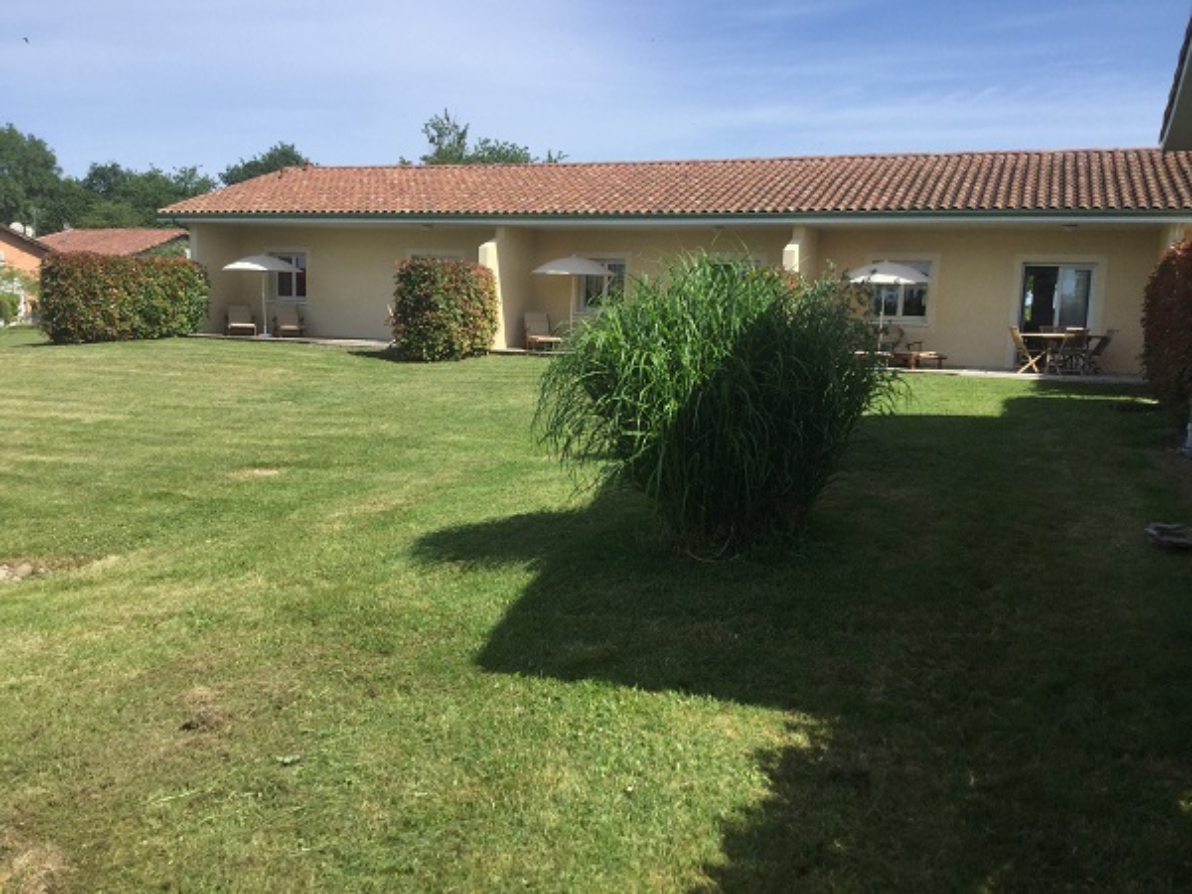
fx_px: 1067
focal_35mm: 31
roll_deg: -1.2
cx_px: 596
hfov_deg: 58.4
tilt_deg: -10.1
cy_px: 447
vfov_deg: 45.4
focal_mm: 3.3
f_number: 2.4
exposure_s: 1/1335
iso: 25
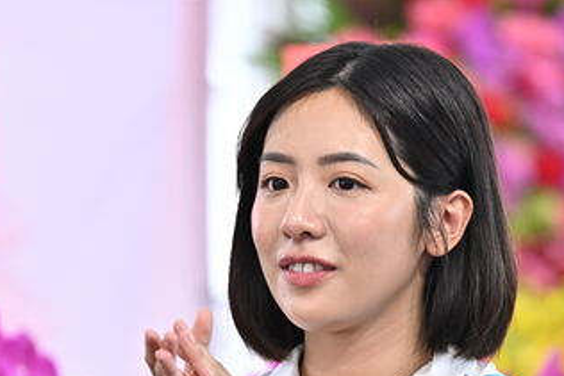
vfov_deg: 2.3
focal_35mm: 607
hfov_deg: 3.4
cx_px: 344
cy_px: 355
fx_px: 9514
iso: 1600
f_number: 5.6
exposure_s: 1/320
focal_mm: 320
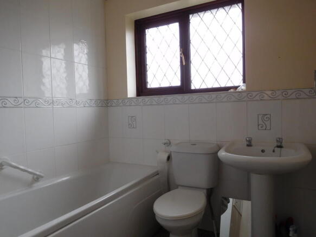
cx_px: 158
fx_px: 228
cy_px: 118
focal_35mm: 25
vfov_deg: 54.9
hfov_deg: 69.4
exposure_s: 1/30
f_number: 3.4
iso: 140
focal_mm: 4.5
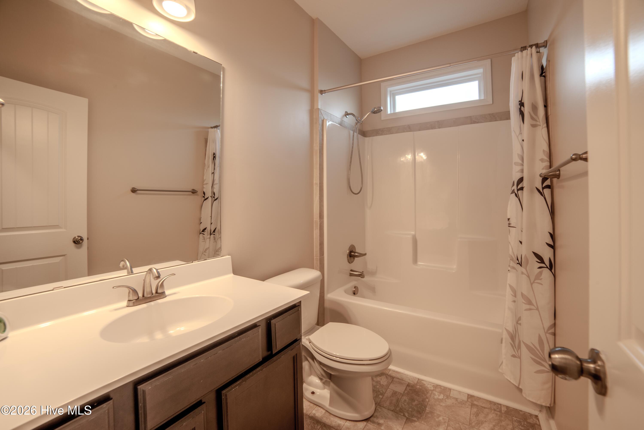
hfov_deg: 104.2
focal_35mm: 14
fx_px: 251
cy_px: 215
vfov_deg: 81.2
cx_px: 322
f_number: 8
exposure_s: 1/13
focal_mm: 14
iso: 100
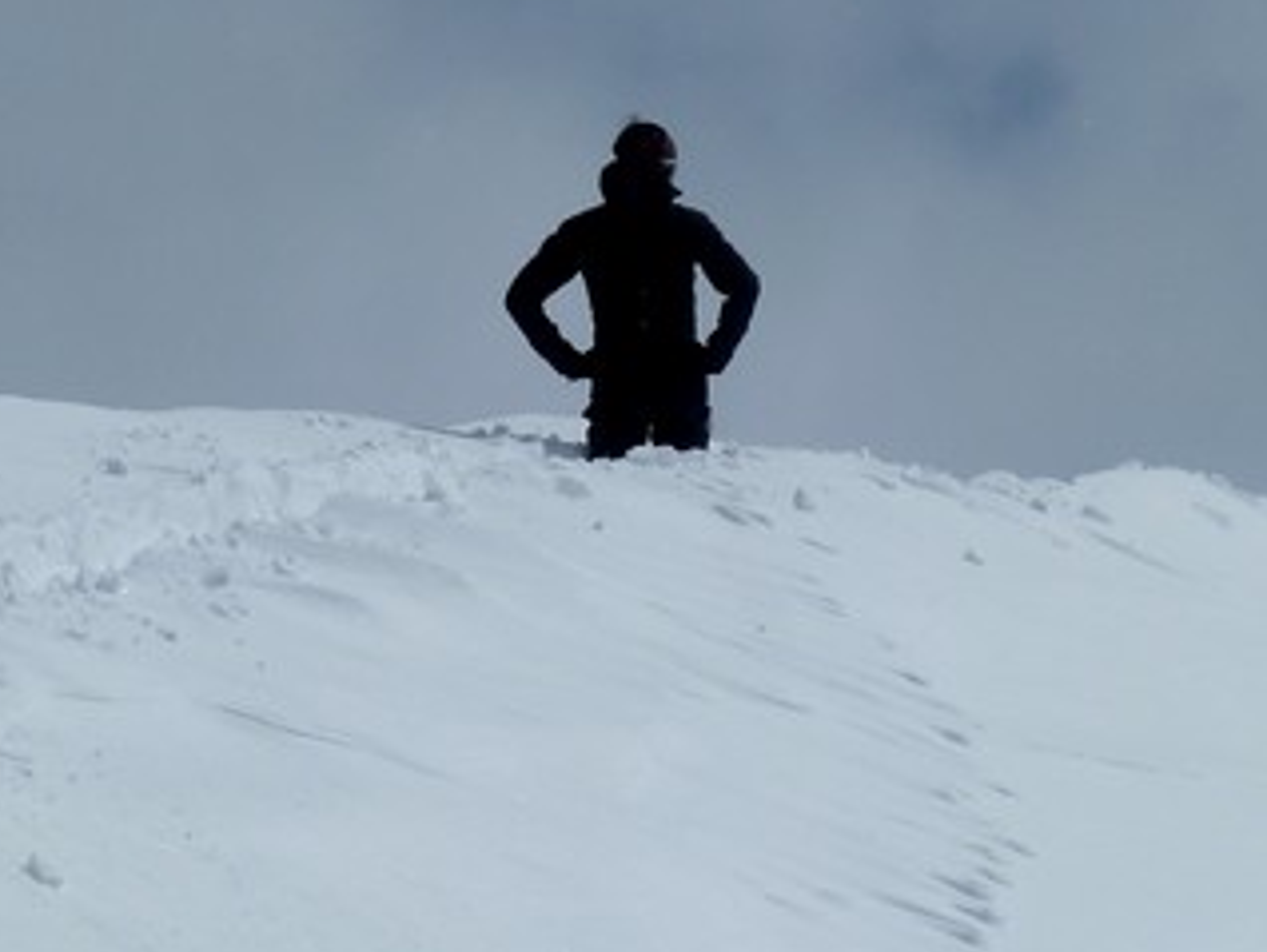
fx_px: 11795
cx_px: 829
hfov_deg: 6.1
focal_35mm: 322
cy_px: 518
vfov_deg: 4.6
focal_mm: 21
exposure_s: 1/2000
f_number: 6.3
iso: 80
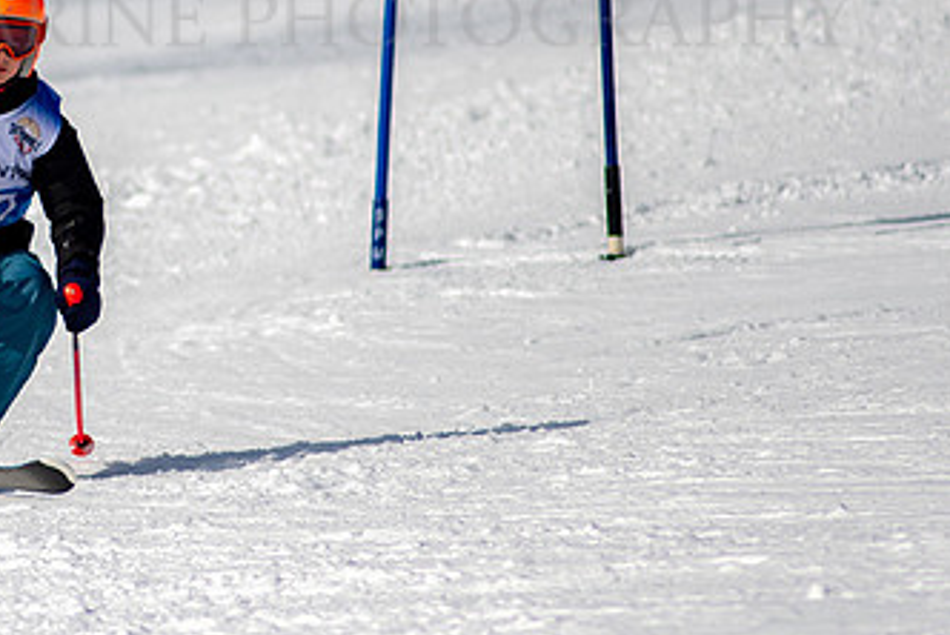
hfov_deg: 1.8
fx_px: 29766
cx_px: -46
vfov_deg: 1.2
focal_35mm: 1127
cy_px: 150
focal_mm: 300
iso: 100
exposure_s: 1/6400
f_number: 2.8
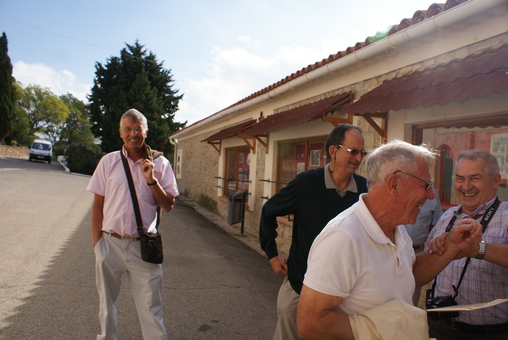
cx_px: 254
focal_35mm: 27
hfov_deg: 67.3
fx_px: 381
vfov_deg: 48.0
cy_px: 170
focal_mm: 18
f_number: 6.3
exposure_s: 1/500
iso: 100
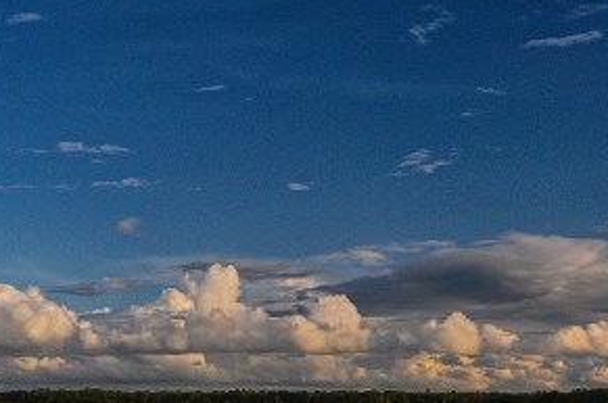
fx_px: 1416
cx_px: 19
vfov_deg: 15.7
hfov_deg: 23.3
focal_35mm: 84
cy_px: 450
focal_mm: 16
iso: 400
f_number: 8
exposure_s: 1/160
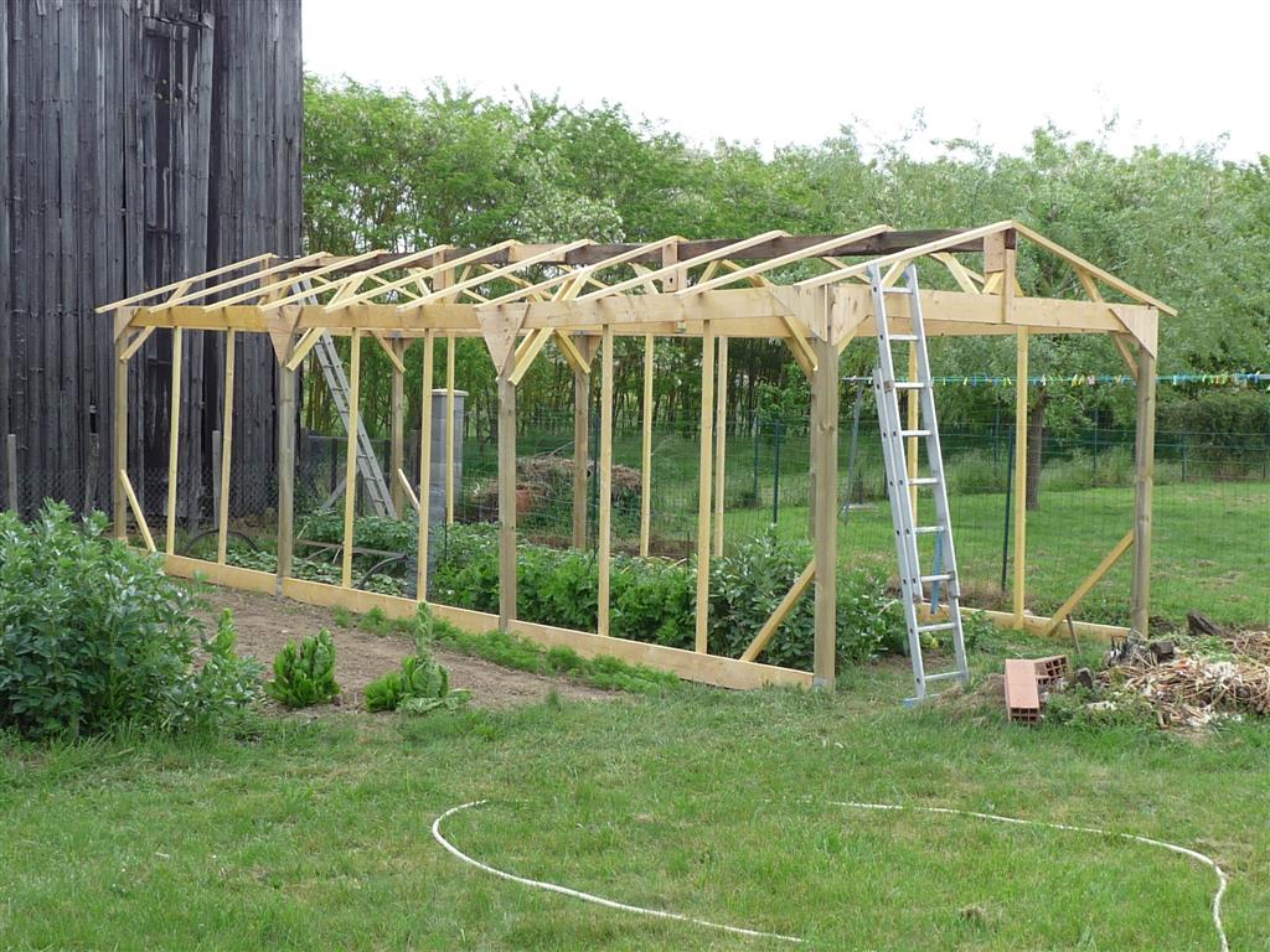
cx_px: 635
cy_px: 476
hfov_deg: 37.5
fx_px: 1871
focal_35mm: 51
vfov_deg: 28.6
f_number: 4
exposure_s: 1/125
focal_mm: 5.1
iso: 100
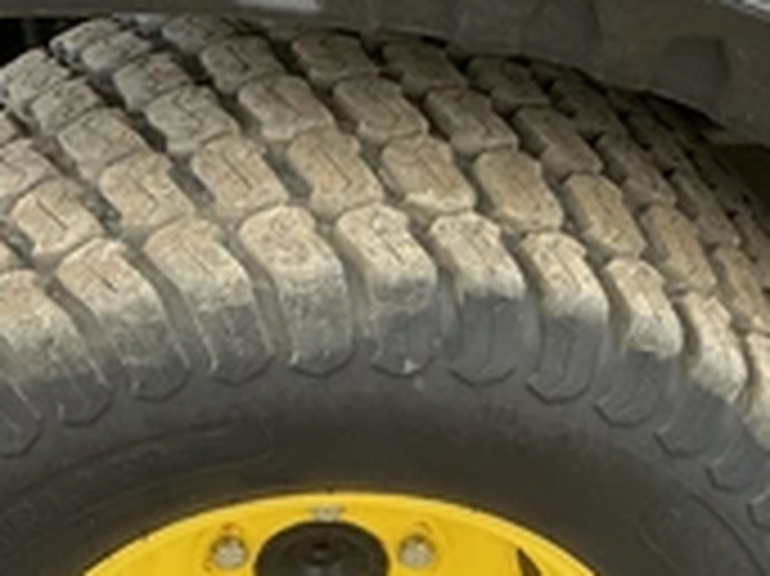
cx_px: 369
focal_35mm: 68
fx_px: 1512
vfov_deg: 21.1
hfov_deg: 28.6
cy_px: 522
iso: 64
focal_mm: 3
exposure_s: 1/115
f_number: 1.8
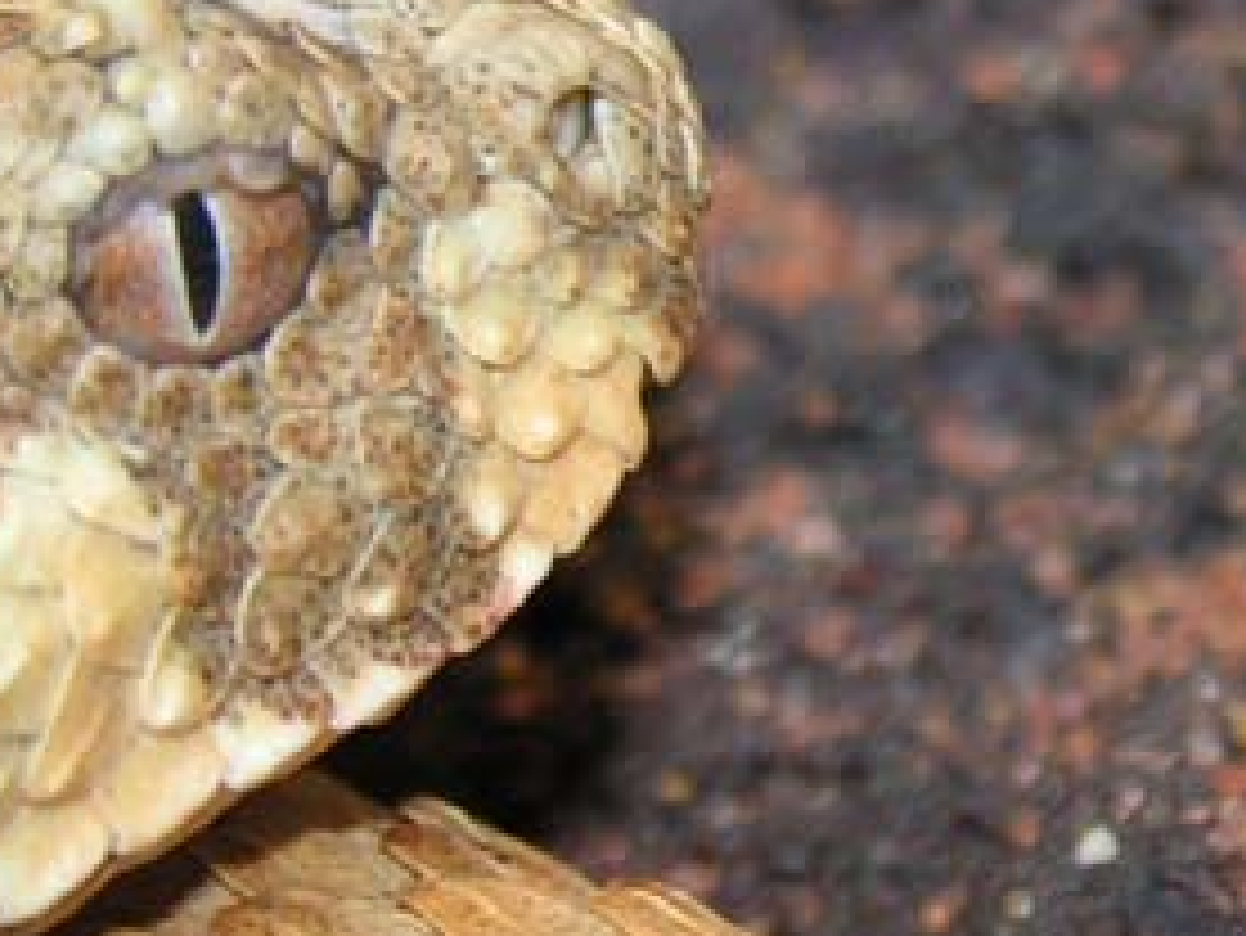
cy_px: 328
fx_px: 21966
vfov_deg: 2.4
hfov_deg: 3.2
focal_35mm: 610
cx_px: 1201
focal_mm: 35.9
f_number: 3.8
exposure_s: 1/30
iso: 50
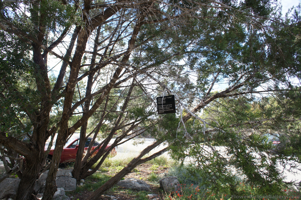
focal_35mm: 24
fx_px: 200
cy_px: 100
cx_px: 150
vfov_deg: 53.0
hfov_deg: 73.8
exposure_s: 1/250
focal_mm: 16
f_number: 5.6
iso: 200
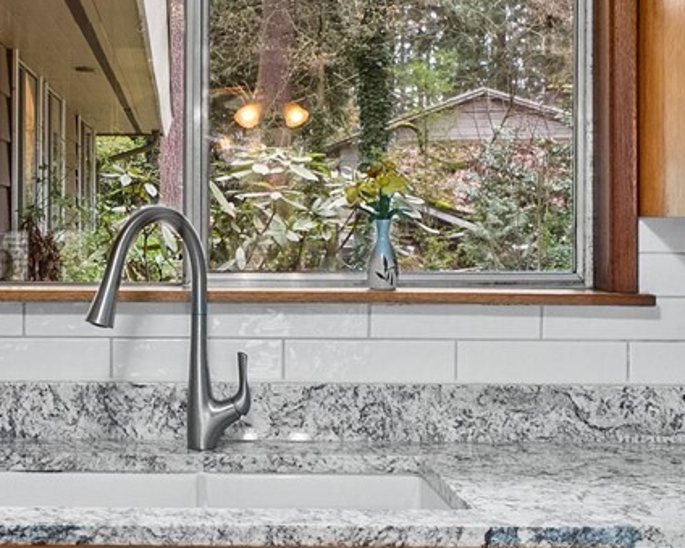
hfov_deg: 30.8
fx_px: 1216
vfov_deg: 25.4
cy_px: 272
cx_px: 157
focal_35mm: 60
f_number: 7.1
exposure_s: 1/3
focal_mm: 16
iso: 1000
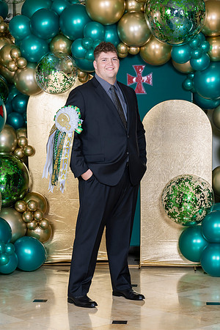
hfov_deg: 14.4
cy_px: 165
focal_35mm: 95
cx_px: 110
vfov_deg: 21.5
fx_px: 871
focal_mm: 95
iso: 320
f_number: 7.1
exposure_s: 1/125
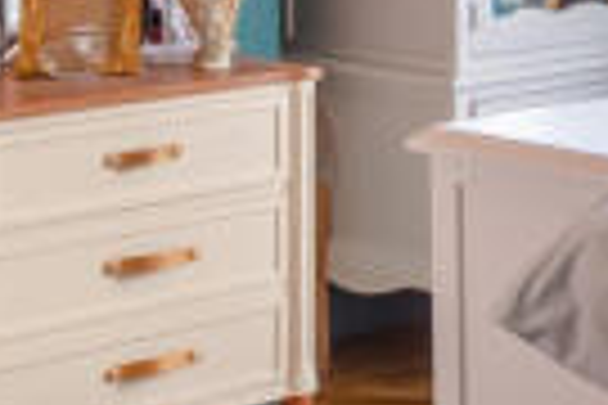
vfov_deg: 11.4
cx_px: 1311
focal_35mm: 114
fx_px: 1925
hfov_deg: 14.2
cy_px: -254
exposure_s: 1/8
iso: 100
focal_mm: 10
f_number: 7.1
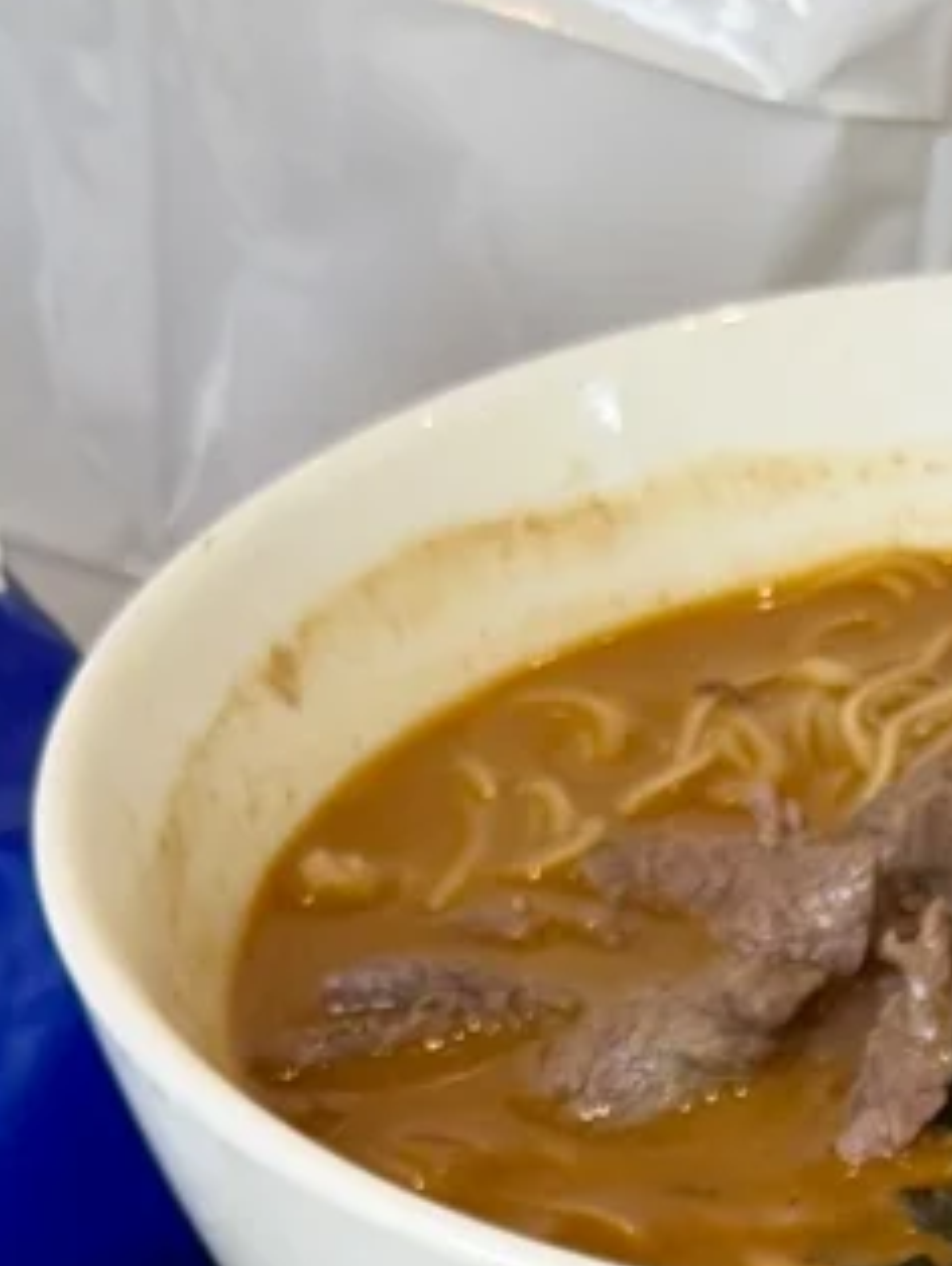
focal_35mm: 220
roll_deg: +0.9
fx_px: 8056
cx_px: 1093
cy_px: 2621
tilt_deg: -41.4
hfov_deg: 6.7
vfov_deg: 8.5
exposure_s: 1/197
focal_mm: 6.76
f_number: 1.78
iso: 64
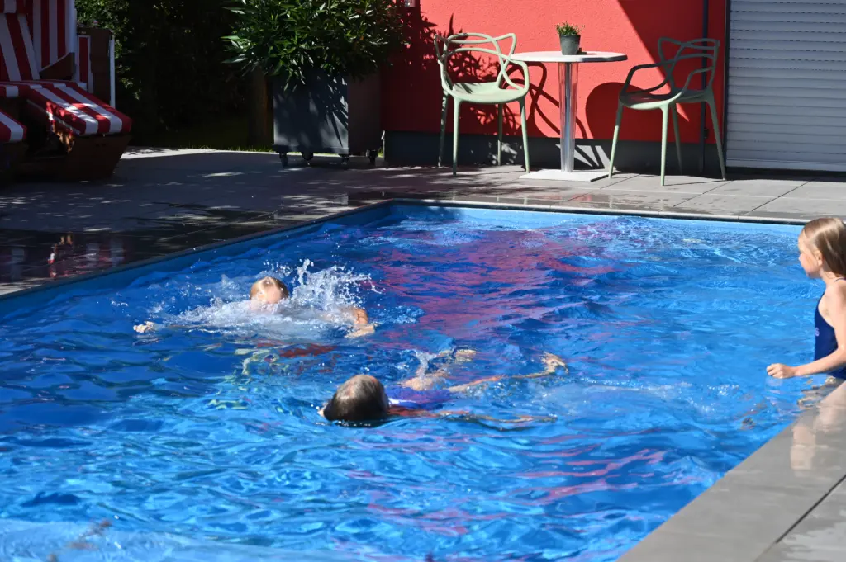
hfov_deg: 21.0
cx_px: 423
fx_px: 2278
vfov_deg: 14.1
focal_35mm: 97
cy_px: 281
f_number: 6.3
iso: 160
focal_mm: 97
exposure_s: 1/640
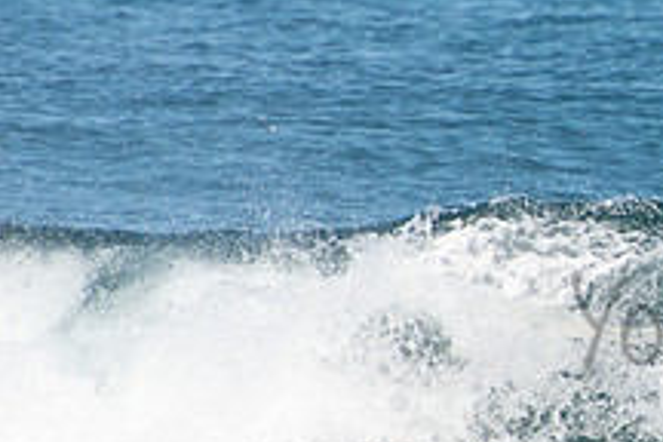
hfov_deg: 1.3
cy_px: 293
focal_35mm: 1609
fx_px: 29630
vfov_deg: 0.9
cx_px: 887
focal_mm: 400
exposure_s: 1/1250
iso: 280
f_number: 5.6
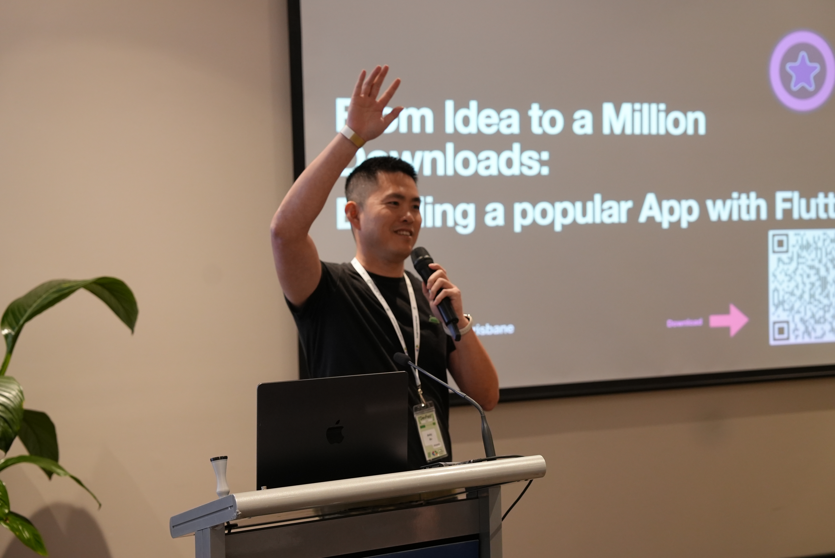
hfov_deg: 38.2
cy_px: 279
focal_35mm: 52
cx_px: 418
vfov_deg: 26.0
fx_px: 1207
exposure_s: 1/160
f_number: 4
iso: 2500
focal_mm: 52
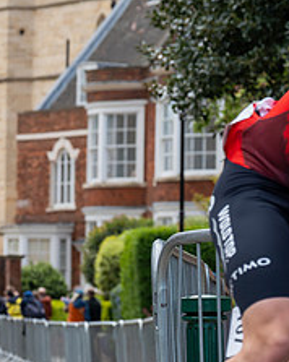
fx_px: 2430
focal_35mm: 227
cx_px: -29
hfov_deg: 6.8
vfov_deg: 8.5
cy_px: 163
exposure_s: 1/1000
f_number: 5
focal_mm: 93
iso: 640
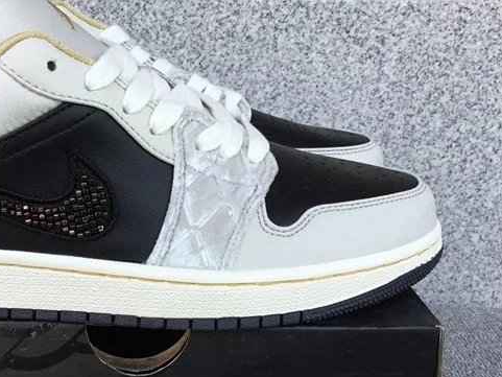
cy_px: 268
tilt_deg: -19.5
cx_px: 126
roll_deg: -1.1
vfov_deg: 25.0
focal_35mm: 58
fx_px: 841
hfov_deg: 32.6
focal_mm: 3.3
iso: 25
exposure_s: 1/102
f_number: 2.4
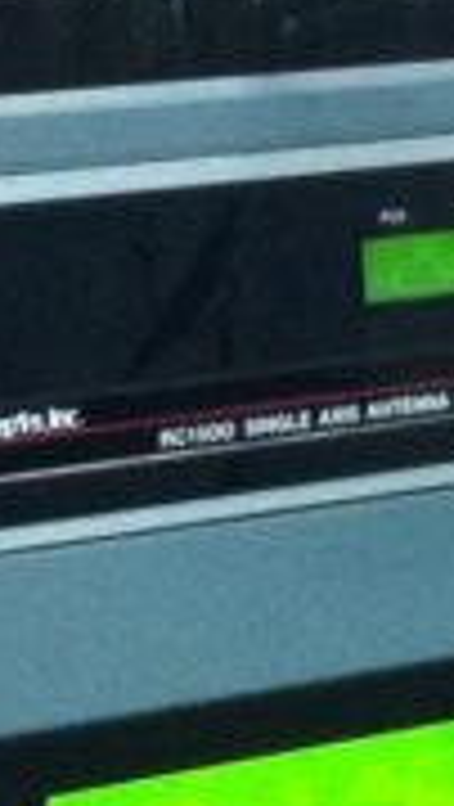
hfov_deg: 5.5
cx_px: 917
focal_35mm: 218
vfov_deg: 9.7
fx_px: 4655
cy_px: 975
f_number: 2.8
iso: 250
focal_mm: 3.85
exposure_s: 1/17
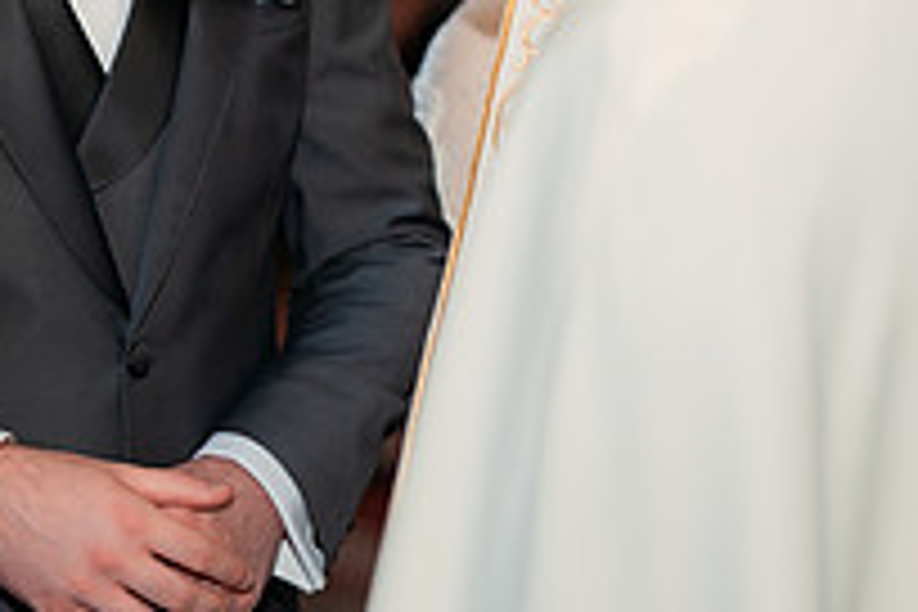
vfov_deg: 5.7
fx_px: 6171
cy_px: -32
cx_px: 590
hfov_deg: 8.5
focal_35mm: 242
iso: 1600
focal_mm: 85
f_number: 1.8
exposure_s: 1/200
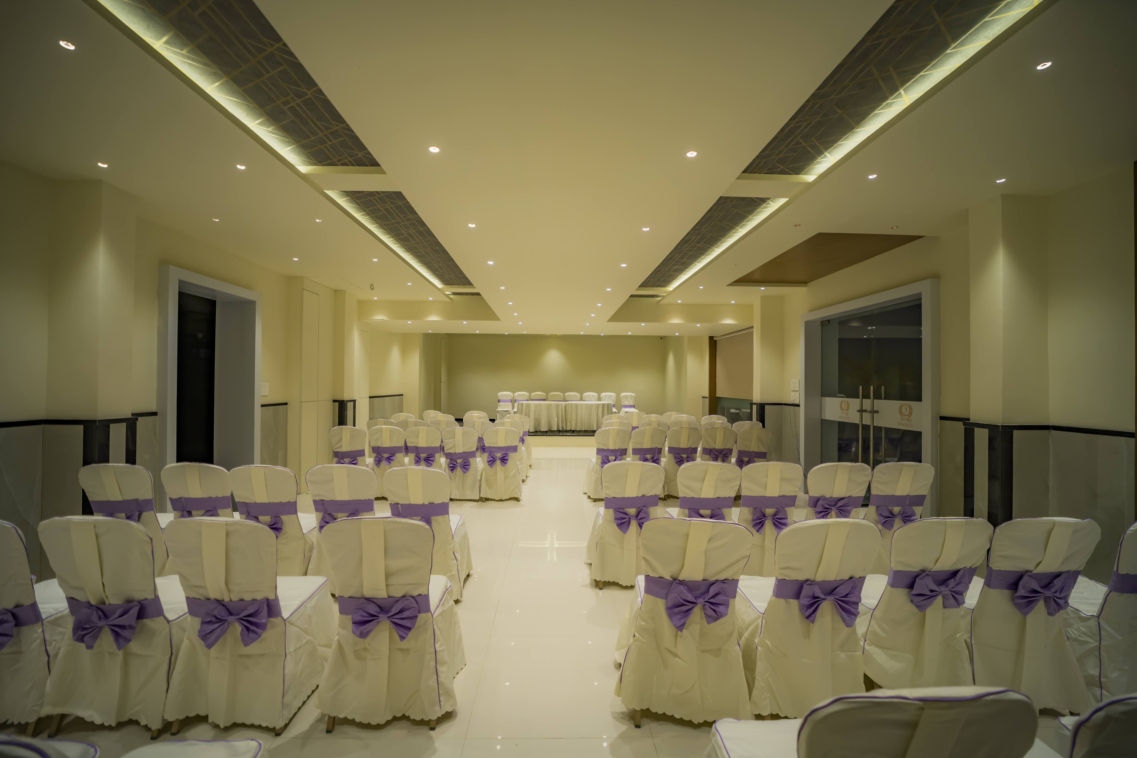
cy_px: 379
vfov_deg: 79.5
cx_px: 568
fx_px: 456
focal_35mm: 14
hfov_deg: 102.6
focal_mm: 14
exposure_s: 1/160
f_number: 2.8
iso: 320
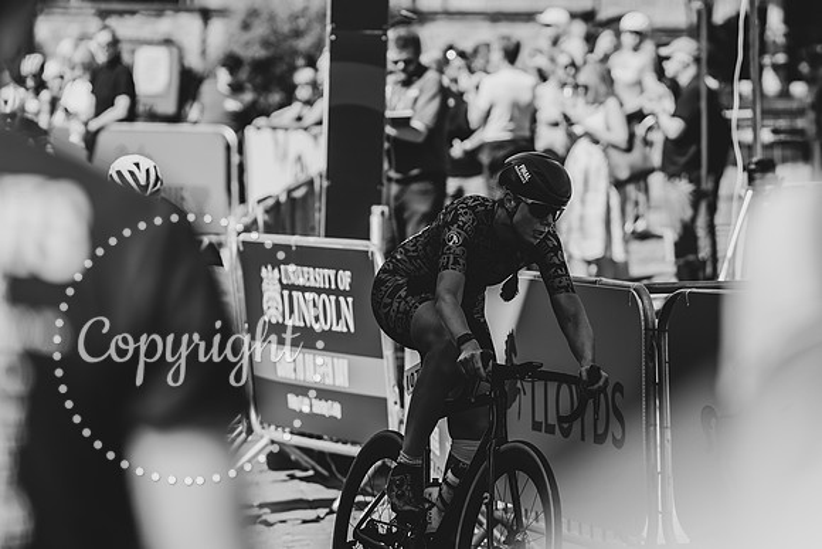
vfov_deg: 5.6
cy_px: 215
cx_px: 500
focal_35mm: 243
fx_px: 5561
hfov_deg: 8.5
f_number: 4
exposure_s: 1/1250
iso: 100
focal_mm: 200
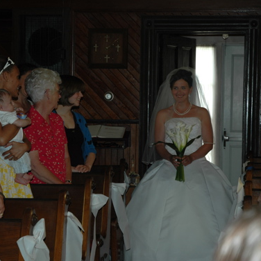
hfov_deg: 16.7
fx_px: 887
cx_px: 113
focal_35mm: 104
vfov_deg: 16.7
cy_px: 143
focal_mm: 48
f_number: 4.5
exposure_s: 1/60
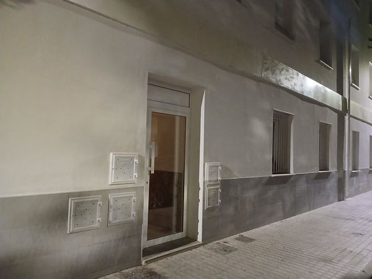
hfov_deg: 67.3
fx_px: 279
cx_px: 186
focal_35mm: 26
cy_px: 140
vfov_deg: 53.1
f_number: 1.8
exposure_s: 1/16.7
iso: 1600
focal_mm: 3.98
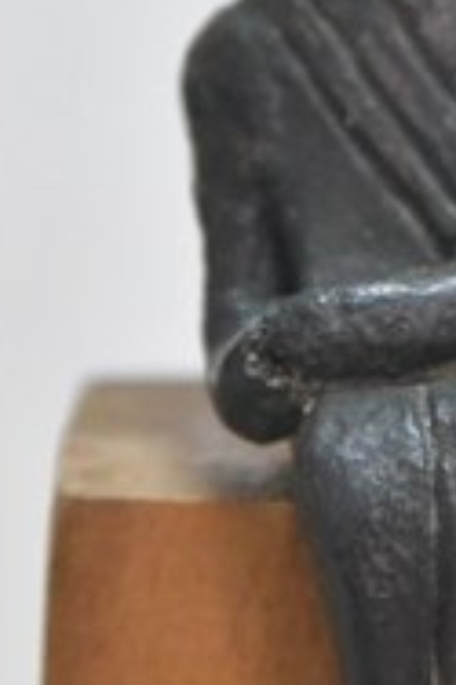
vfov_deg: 3.3
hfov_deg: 2.2
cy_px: 51
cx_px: 456
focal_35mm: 632
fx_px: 12029
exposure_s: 1/100
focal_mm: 120
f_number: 4
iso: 5000
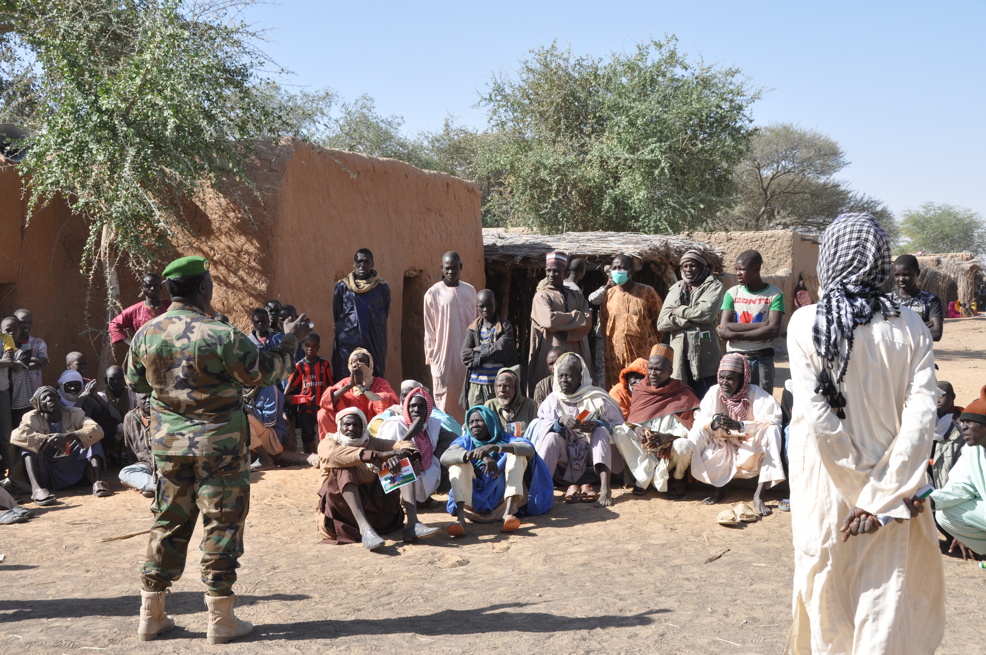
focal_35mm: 51
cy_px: 328
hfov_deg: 38.9
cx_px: 493
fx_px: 1395
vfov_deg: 26.4
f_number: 9
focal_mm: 34
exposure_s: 1/320
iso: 200
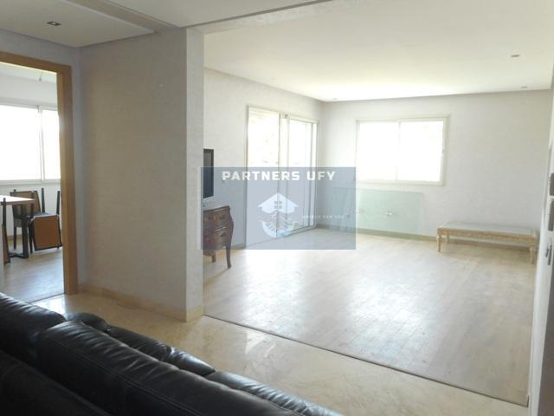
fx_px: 400
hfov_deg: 69.4
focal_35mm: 25
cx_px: 277
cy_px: 208
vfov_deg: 54.9
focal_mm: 4.5
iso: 180
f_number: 3.7
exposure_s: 1/30
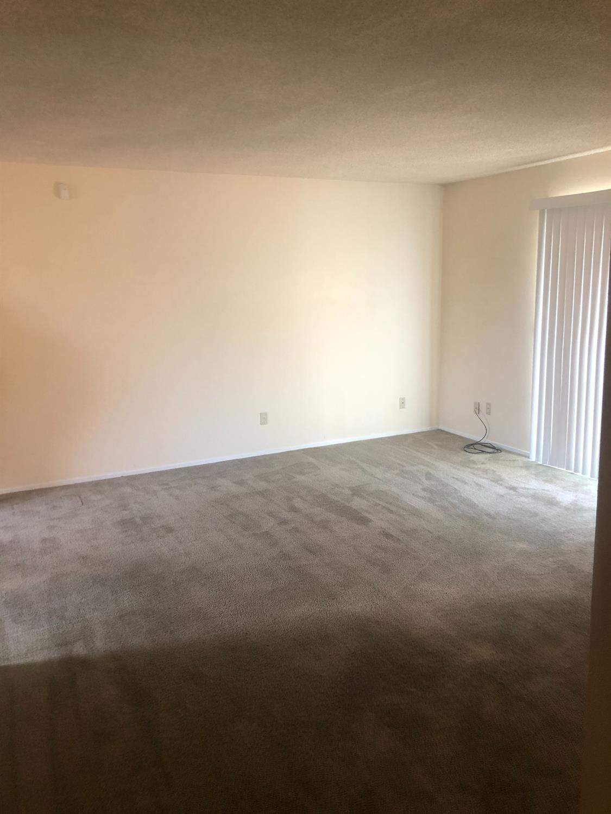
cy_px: 407
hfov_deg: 49.7
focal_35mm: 28
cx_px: 306
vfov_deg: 63.4
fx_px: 659
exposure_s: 1/15
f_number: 1.8
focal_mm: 3.99
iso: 50
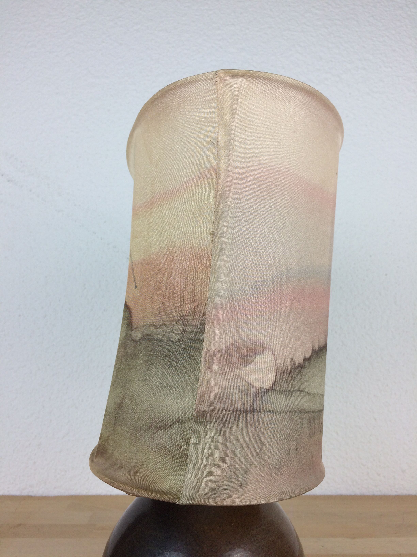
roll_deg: +1.3
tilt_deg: +4.5
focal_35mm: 29
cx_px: 208
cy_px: 278
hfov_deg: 48.2
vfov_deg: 61.7
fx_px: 466
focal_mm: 4.15
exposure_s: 1/100
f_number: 2.2
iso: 40
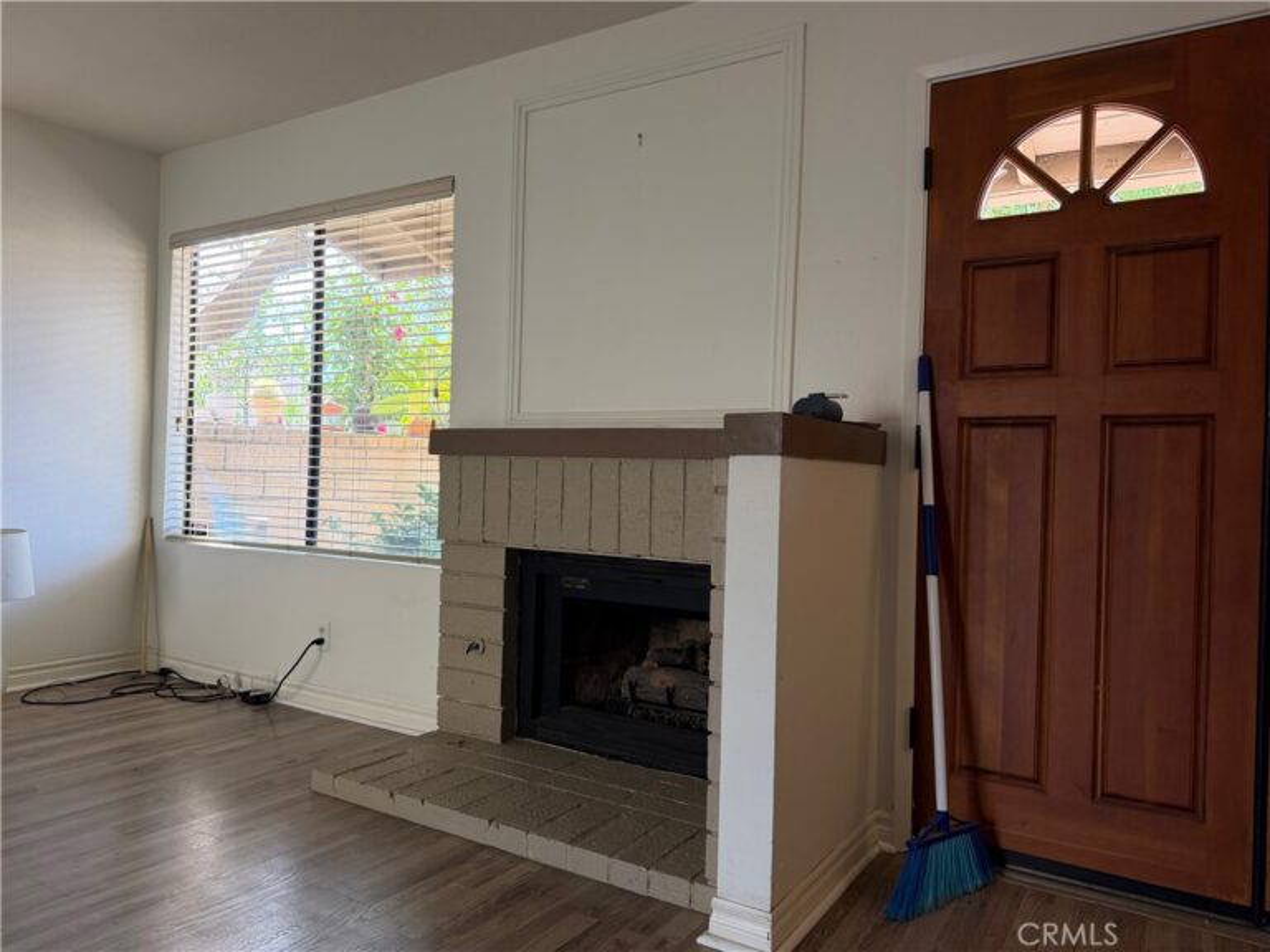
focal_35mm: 24
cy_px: 476
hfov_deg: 71.6
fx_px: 881
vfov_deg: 56.8
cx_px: 635
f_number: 1.78
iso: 200
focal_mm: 6.76
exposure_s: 1/193
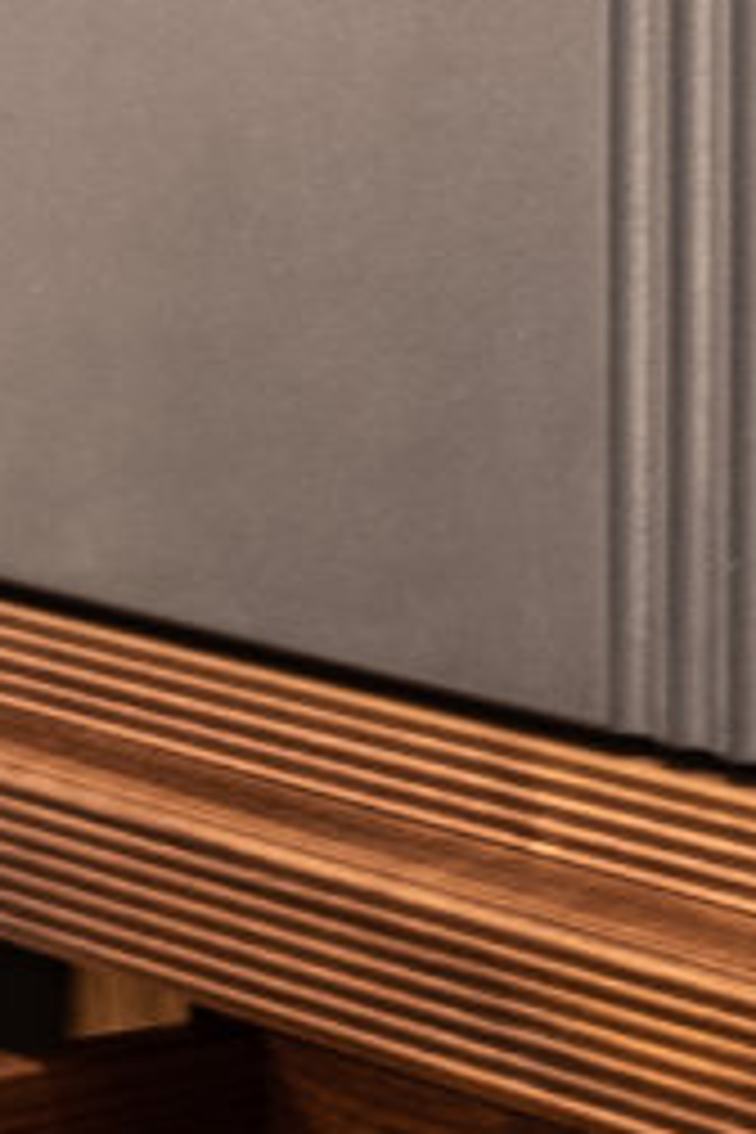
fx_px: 6079
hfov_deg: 7.0
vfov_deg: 10.6
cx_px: 986
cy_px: 58
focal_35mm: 193
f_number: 4
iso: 200
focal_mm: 18.2
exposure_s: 1
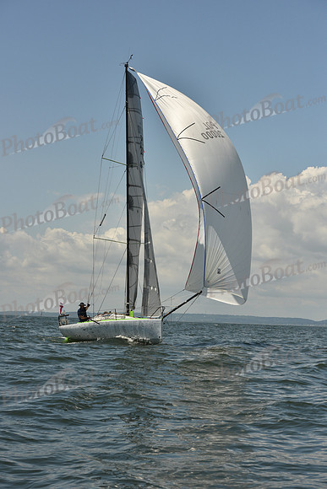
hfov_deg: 19.5
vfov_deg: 28.8
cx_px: 164
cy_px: 244
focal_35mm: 70
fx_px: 953
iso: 320
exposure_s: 1/2000
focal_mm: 70
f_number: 8
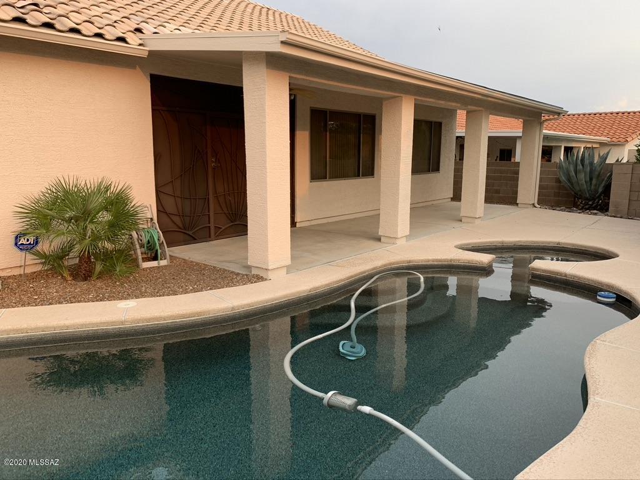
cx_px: 320
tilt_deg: -9.1
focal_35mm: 26
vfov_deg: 53.1
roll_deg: -0.2
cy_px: 240
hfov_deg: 67.3
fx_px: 481
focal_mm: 4.25
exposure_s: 1/448
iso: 25
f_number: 1.8
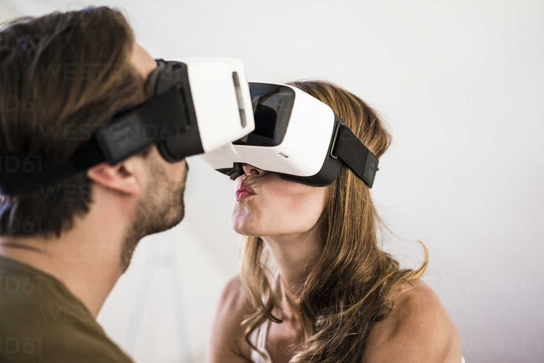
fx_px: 831
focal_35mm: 55
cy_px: 182
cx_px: 272
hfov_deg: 36.2
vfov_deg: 24.6
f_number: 2
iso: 640
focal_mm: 55
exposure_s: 1/200
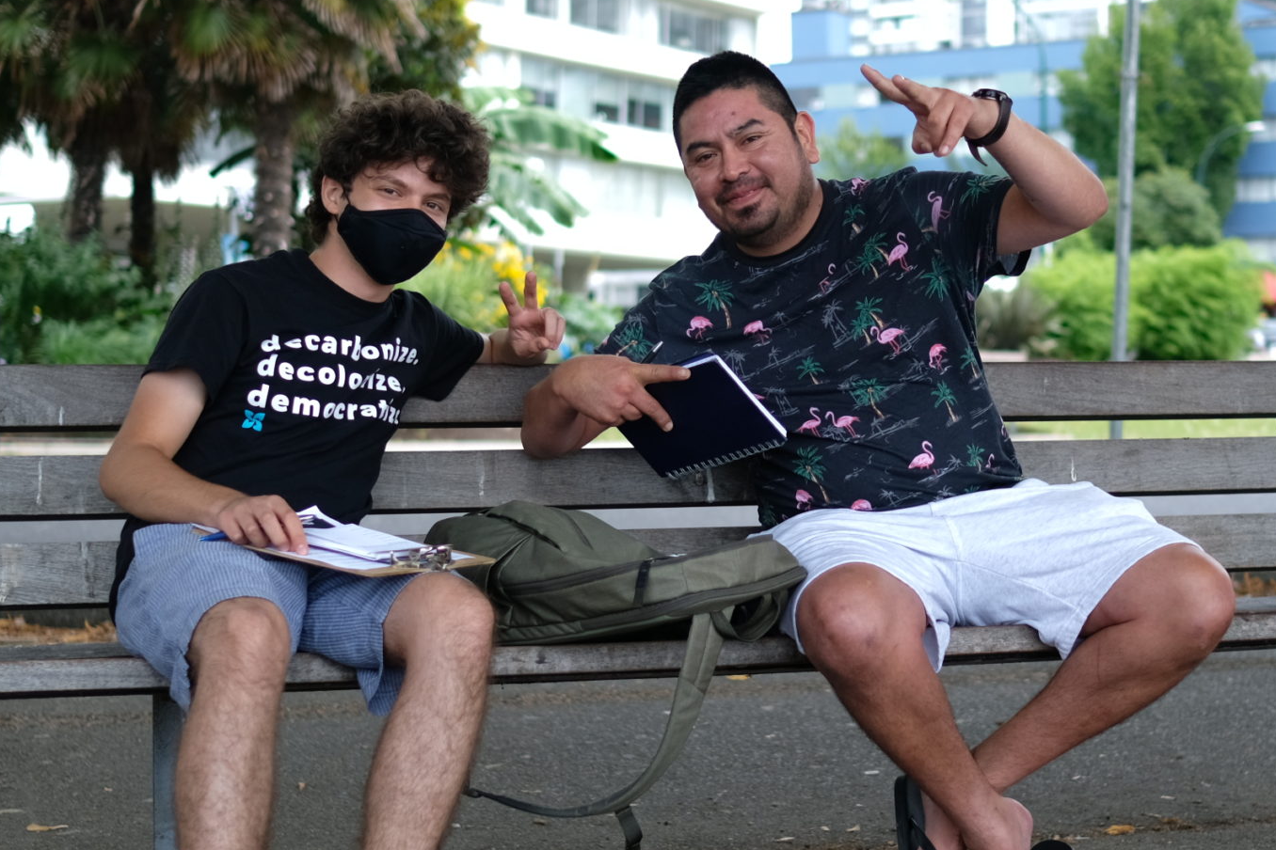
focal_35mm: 66
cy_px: 433
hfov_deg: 30.5
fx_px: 2339
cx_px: 732
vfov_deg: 20.6
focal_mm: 23
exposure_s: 1/680
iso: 100
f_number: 1.4
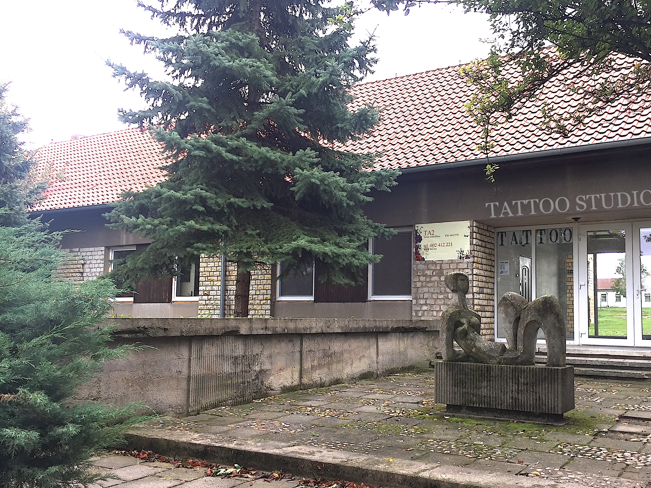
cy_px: 264
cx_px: 381
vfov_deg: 41.8
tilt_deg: +3.7
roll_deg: -0.8
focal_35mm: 34
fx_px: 639
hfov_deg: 53.7
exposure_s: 1/125
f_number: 2.2
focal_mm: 4.15
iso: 32
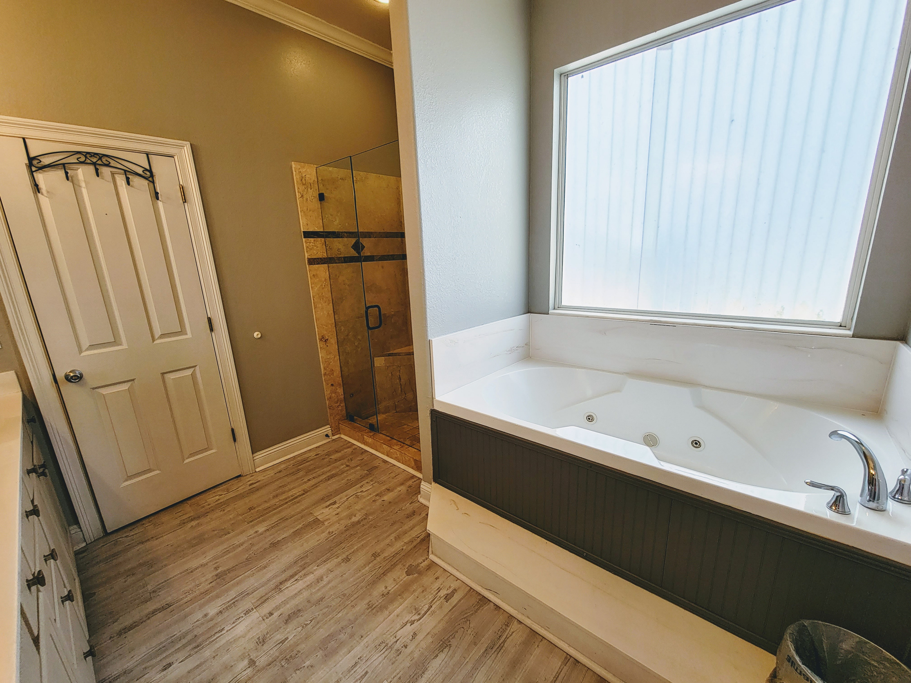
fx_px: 342
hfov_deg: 106.2
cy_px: 342
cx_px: 456
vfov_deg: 89.9
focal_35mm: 13
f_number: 2.2
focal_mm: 2.2
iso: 50
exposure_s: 1/59
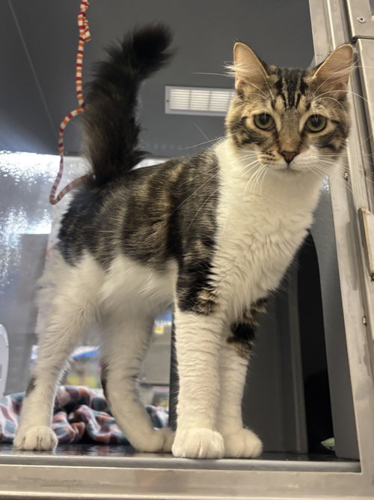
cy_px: 250
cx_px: 187
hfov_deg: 53.0
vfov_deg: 67.3
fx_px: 375
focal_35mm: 26
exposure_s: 1/60
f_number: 1.6
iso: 320
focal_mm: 5.96
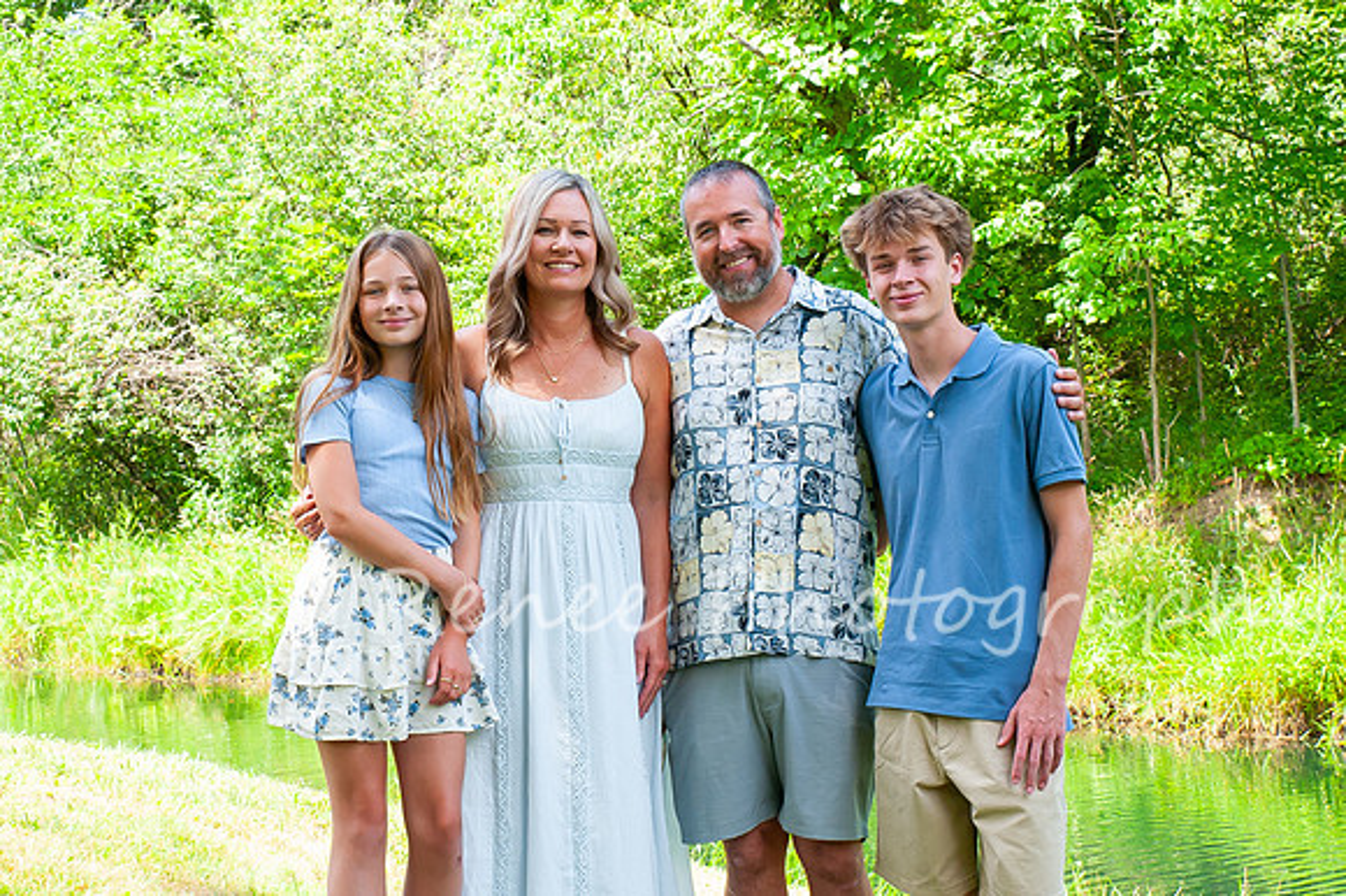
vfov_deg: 18.4
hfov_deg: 27.4
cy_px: 364
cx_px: 658
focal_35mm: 74
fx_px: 2761
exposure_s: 1/125
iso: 640
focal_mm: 46
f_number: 13
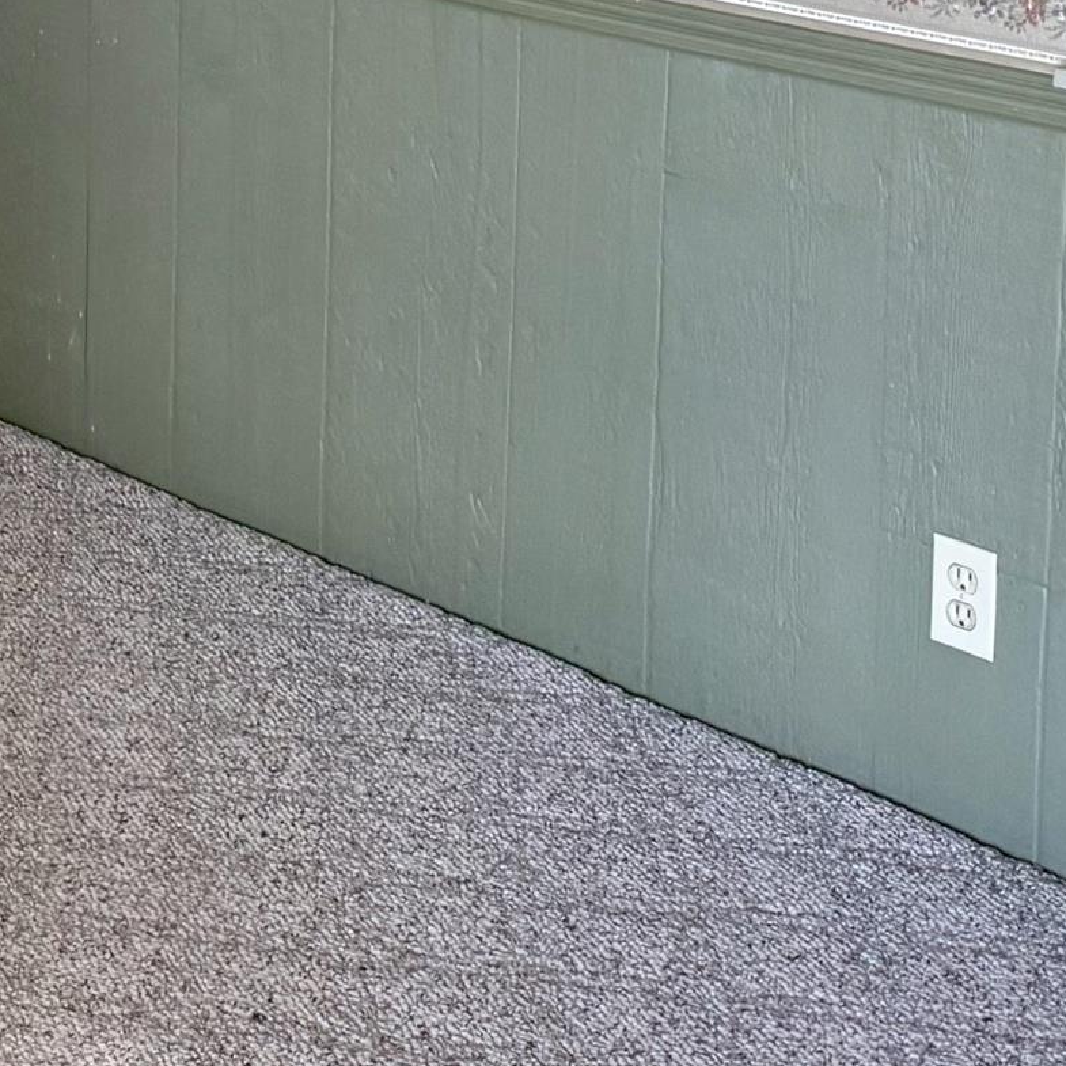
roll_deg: -2.1
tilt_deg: -2.2
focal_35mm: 83
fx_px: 2892
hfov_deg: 18.8
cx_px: -460
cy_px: -483
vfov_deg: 18.7
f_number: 1.78
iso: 160
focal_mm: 6.76
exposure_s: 1/60
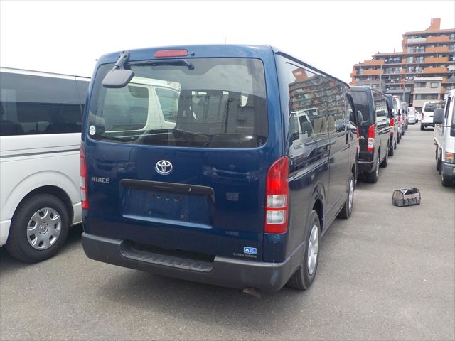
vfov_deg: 46.8
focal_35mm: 30
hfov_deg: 60.0
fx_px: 394
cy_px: 170
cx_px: 228
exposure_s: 1/640
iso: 125
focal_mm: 4.1
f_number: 3.3
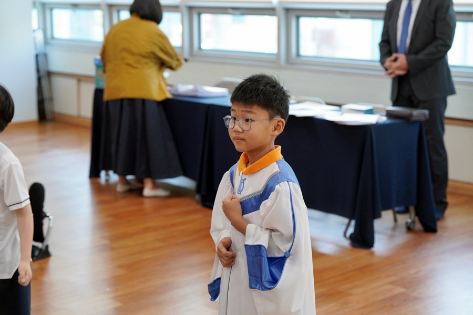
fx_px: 920
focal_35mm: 70
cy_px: 158
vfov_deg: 19.5
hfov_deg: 28.8
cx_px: 236
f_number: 4
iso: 1250
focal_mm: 70
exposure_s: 1/160
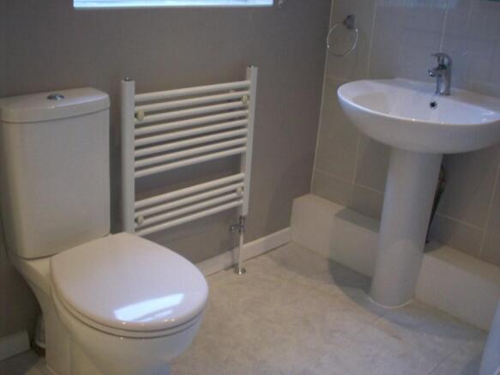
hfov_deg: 50.1
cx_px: 250
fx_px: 534
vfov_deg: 38.7
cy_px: 188
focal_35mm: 37
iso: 160
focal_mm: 6.2
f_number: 2.8
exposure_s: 1/12.6
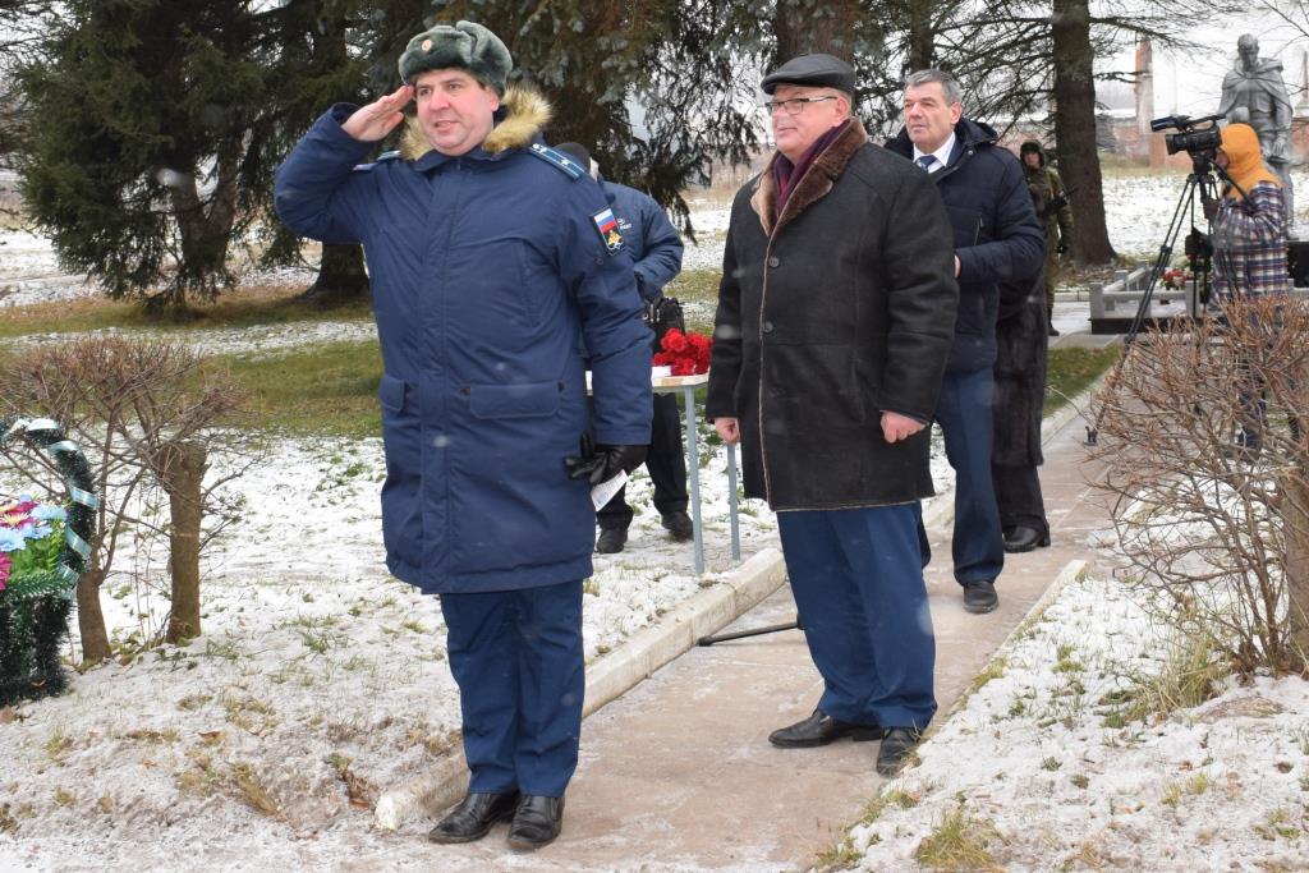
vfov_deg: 41.7
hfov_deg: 59.5
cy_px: 436
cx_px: 654
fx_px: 1145
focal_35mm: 32
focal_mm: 21
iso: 450
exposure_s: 1/125
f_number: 5.6
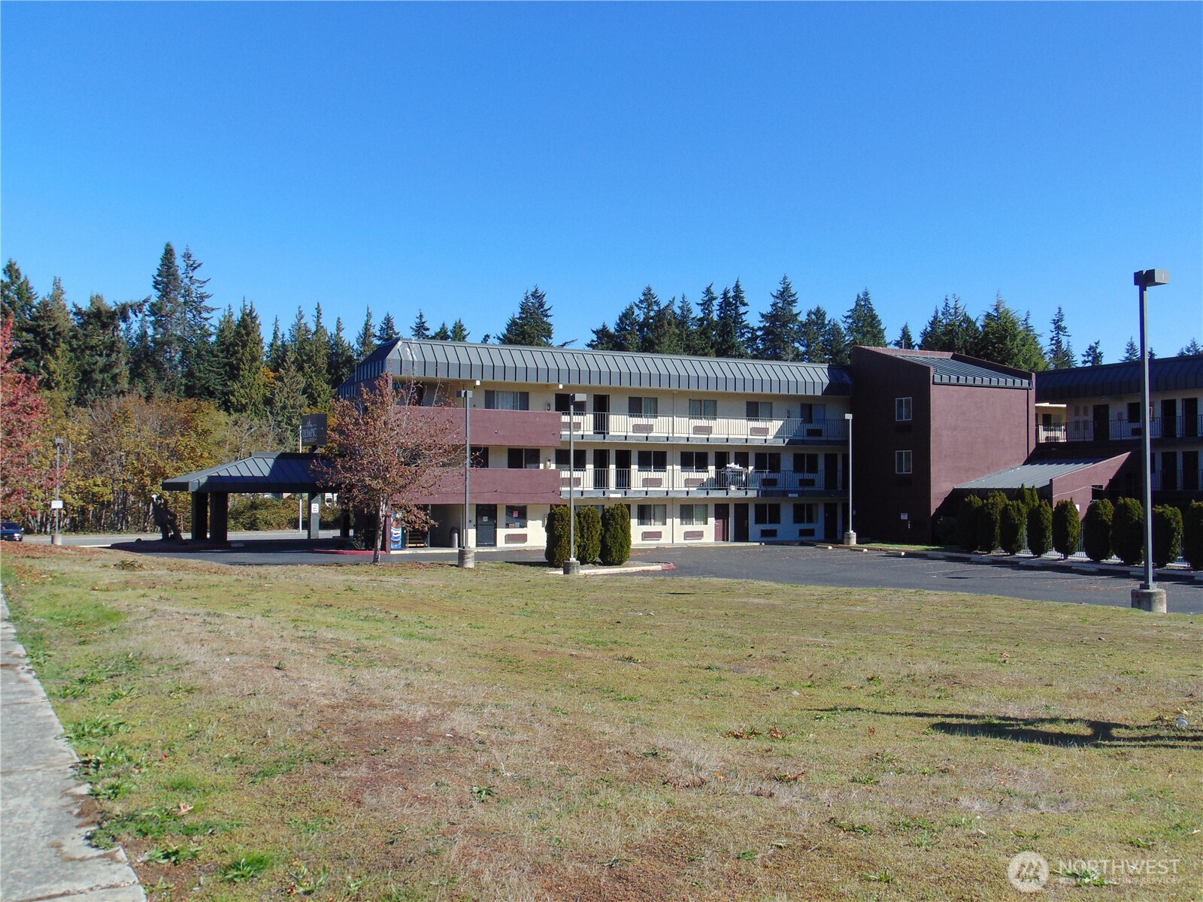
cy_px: 451
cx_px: 602
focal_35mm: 35
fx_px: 1216
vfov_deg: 40.7
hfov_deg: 52.6
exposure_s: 1/200
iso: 80
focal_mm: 6.3
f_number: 8.3
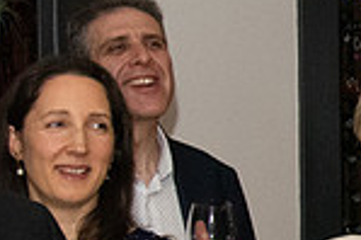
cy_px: 164
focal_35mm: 234
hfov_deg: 8.6
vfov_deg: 5.9
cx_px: 557
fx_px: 2344
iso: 5000
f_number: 10
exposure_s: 1/160
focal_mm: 40
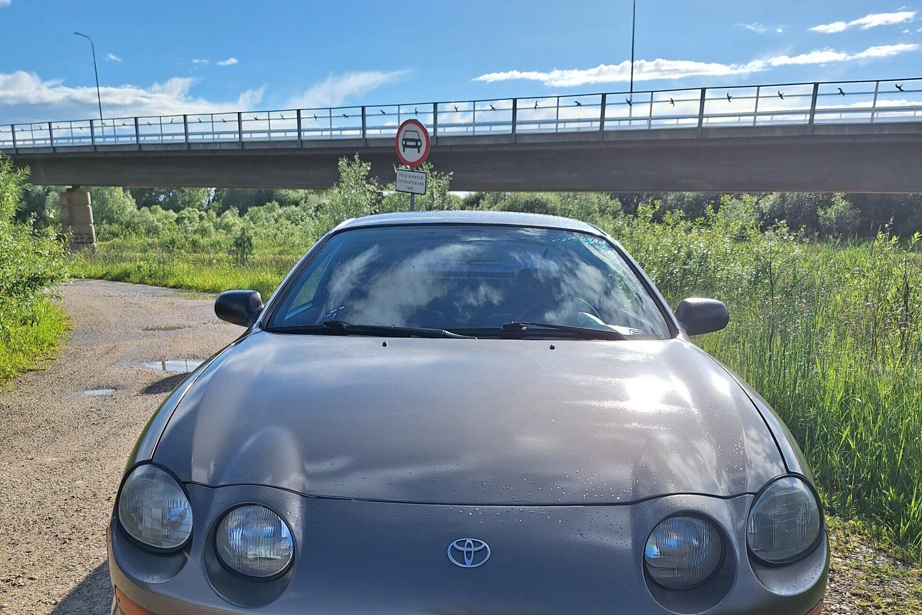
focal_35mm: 32
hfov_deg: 58.7
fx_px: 819
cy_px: 475
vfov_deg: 39.8
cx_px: 461
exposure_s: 1/3584
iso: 40
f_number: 1.8
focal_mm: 5.54
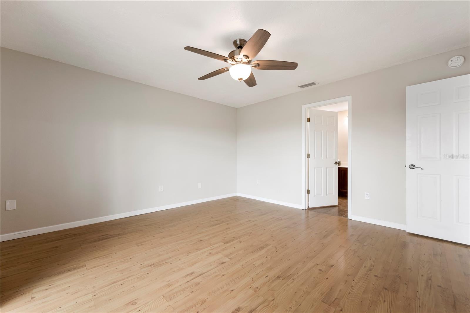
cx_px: 235
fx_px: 196
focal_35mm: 15
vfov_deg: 77.3
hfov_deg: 100.4
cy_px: 156
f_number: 8
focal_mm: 15
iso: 500
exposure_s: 1/6
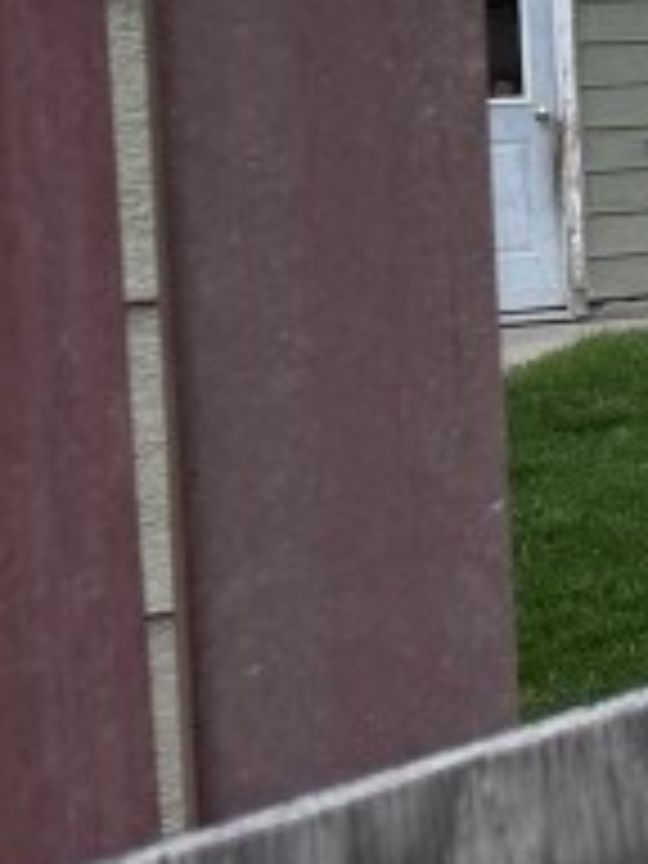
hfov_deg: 8.5
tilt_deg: +0.0
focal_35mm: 128
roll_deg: +3.2
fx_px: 3195
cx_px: 2264
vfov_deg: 15.2
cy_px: 27
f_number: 1.78
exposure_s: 1/3021
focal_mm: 6.76
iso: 125
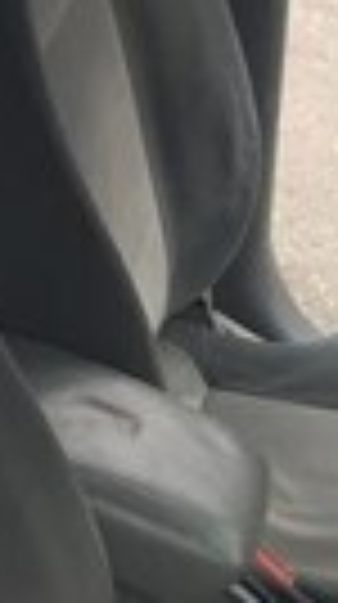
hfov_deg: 10.0
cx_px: 518
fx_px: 1871
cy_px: 819
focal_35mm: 117
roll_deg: -26.4
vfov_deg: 17.1
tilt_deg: -37.7
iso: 40
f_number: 2.2
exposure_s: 1/33
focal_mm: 4.15
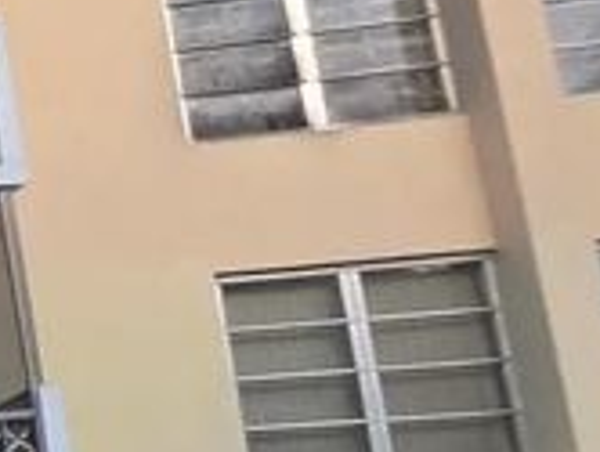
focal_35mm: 80
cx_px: -1207
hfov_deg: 11.5
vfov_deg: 17.7
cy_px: 521
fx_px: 1389
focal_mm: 2.2
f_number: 1.9
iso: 50
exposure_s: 1/120
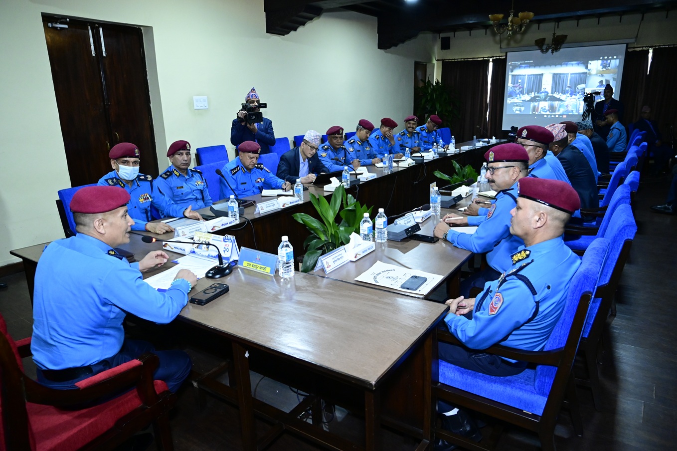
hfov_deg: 73.8
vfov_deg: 53.1
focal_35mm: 24
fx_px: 451
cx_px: 338
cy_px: 226
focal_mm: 24
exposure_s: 1/125
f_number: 4
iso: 6400
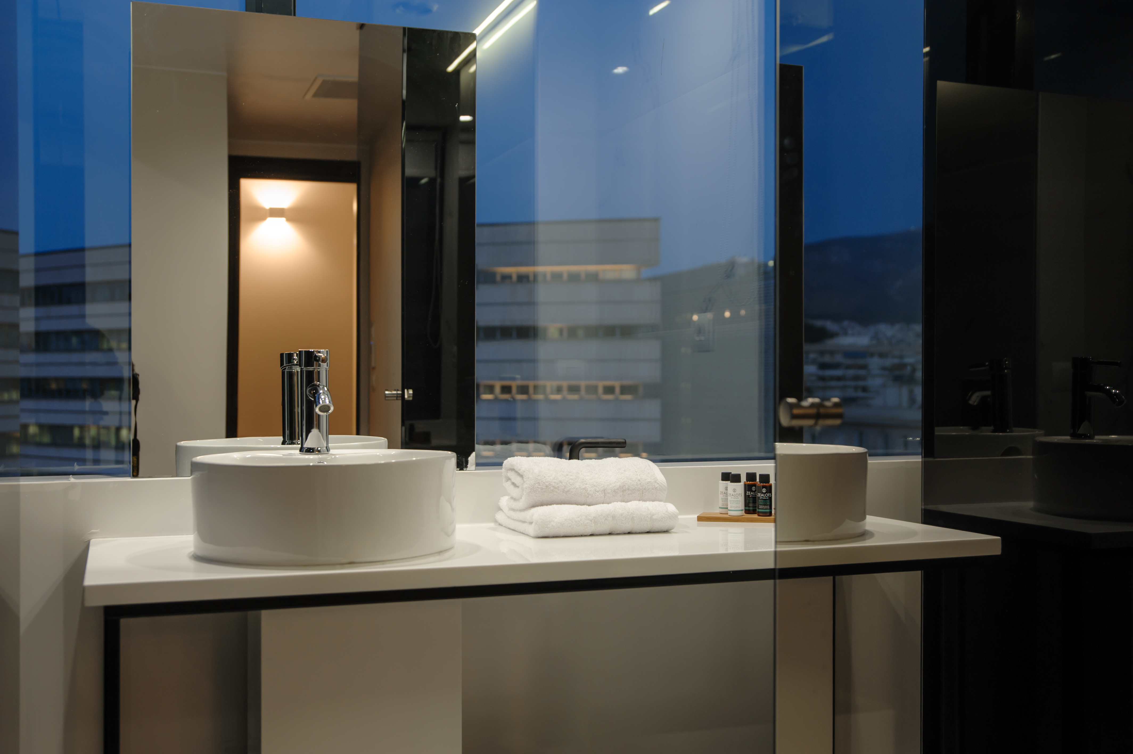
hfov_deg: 46.4
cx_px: 566
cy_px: 377
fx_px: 1321
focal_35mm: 42
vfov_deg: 31.9
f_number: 5
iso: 250
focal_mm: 42
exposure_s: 1/15
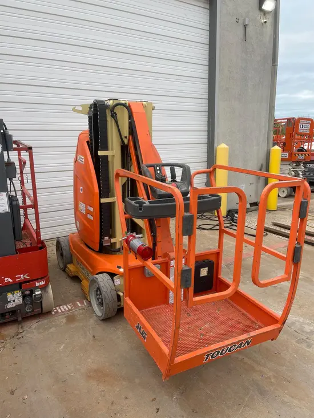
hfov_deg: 53.1
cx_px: 157
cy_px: 209
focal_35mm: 26
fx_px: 314
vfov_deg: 67.3
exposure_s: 1/1066
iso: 50
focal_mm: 5.1
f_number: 1.6
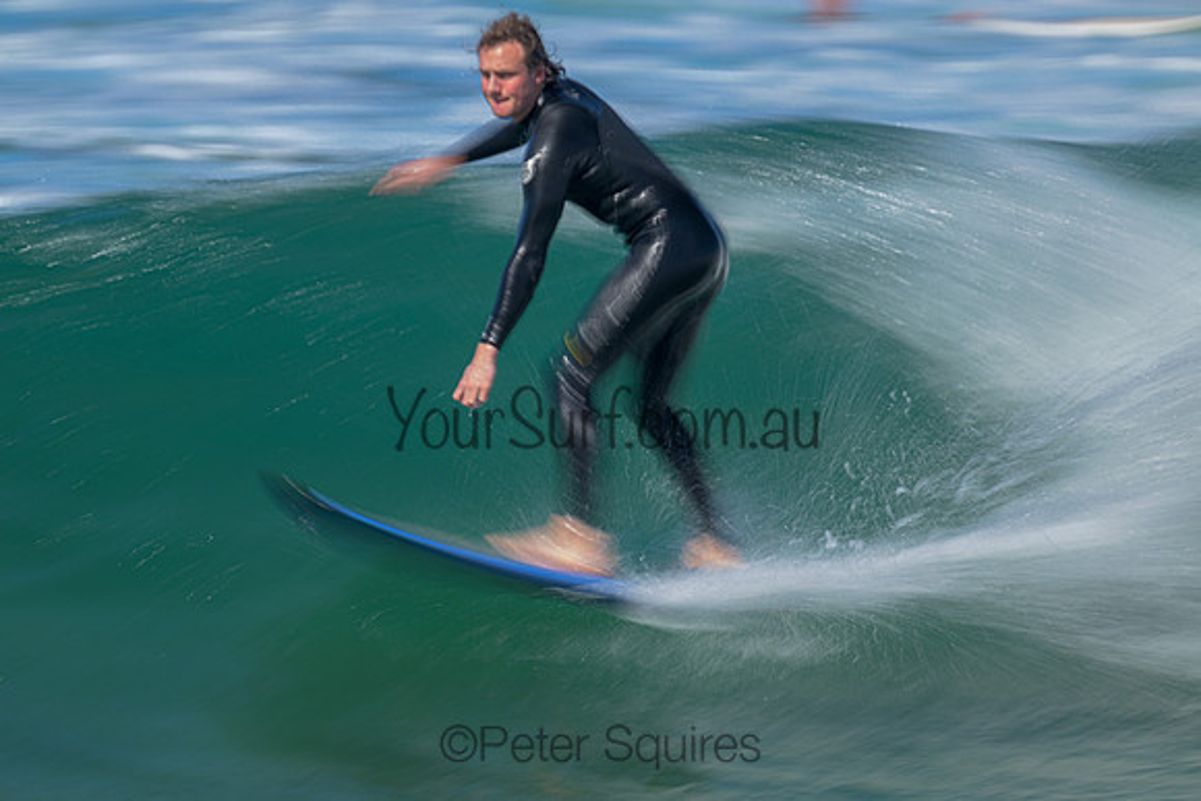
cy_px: 400
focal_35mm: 800
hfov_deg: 2.6
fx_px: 26694
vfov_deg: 1.7
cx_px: 600
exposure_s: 1/15
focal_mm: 800
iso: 32
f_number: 11
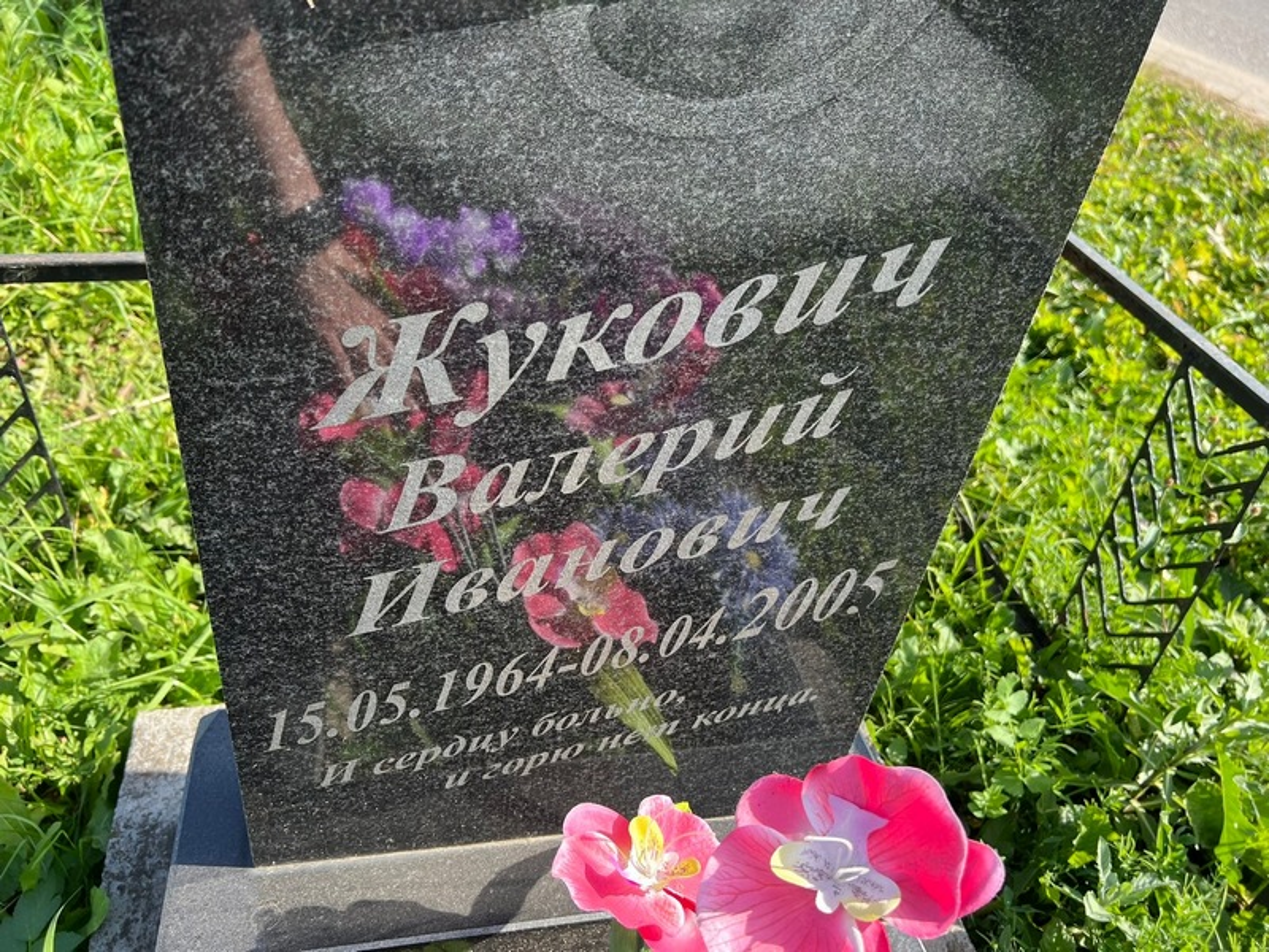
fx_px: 953
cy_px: 476
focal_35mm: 26
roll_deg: -5.9
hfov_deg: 67.3
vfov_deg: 53.1
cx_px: 634
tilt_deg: -39.7
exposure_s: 1/743
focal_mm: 5.7
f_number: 1.5
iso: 50
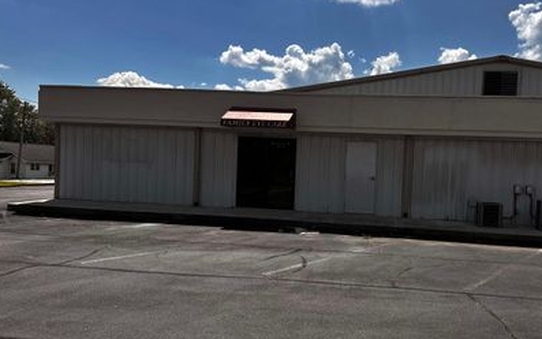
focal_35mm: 32
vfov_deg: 39.4
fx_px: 473
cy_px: 185
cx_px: 336
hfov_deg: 59.0
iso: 80
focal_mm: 6.86
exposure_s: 1/7042
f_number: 1.78
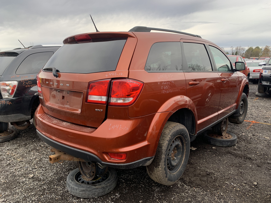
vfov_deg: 53.1
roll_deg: +0.9
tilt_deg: -9.7
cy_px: 102
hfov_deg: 67.3
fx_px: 204
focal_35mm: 26
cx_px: 136
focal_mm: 4.25
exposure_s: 1/122
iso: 32
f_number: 1.8
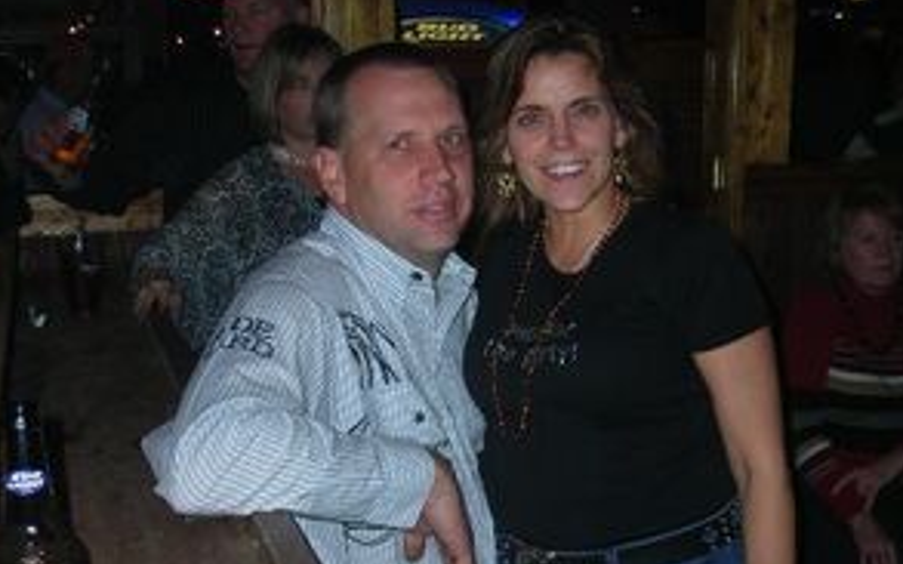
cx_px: 453
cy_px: 450
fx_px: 1353
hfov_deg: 36.9
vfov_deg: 23.2
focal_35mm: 55
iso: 66
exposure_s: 1/60.1
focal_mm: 6.3
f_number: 3.2
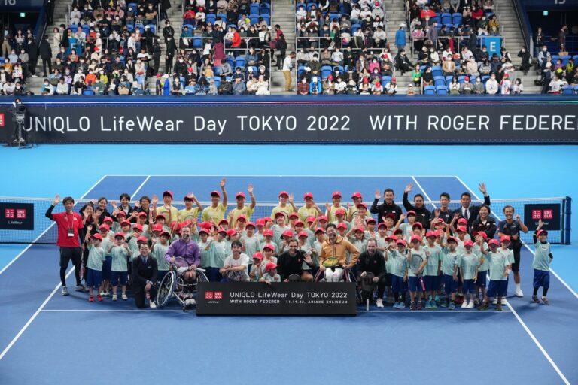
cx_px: 289
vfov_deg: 17.7
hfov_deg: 26.3
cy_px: 192
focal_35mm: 77
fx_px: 1236
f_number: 5.6
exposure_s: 1/400
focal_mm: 77
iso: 2500
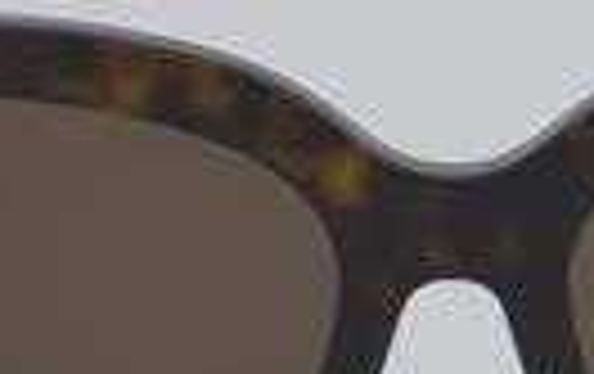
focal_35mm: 255
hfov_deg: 8.2
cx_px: 454
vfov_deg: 5.2
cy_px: 306
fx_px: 4128
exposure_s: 1/4
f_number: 32
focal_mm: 55
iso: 100
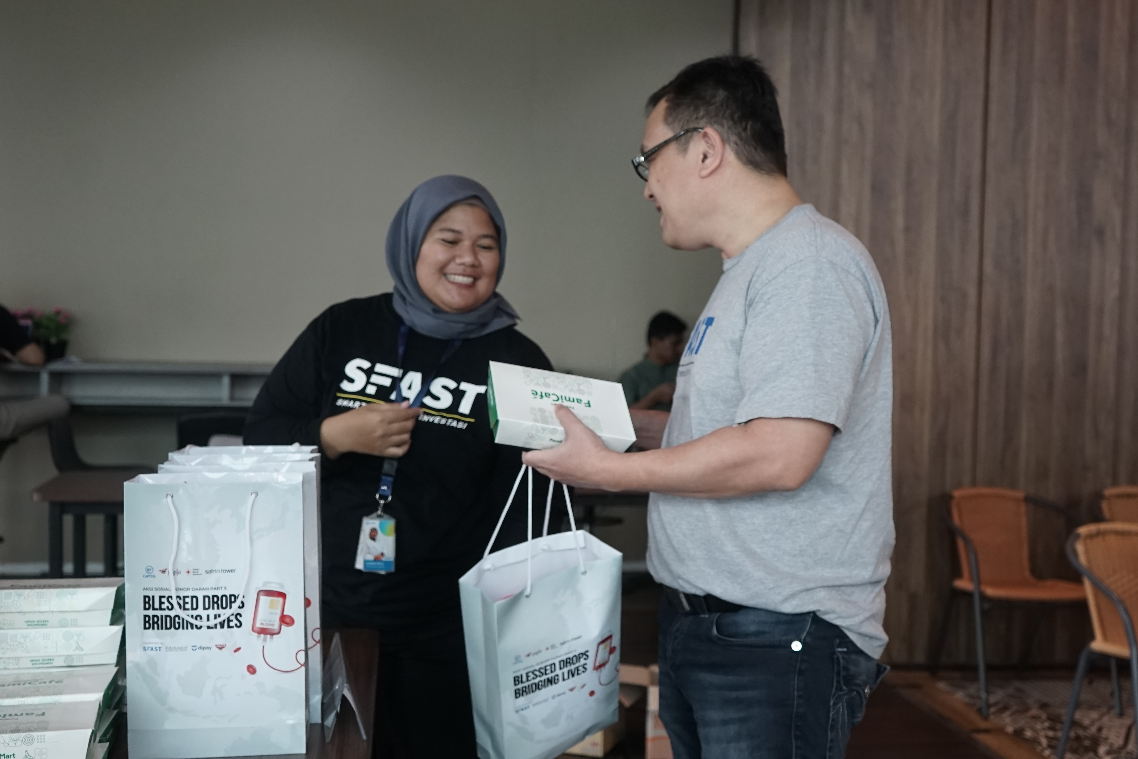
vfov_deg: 31.9
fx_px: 1328
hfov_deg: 46.4
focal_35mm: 42
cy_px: 380
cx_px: 569
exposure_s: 1/80
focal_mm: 28
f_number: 3.5
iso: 1000
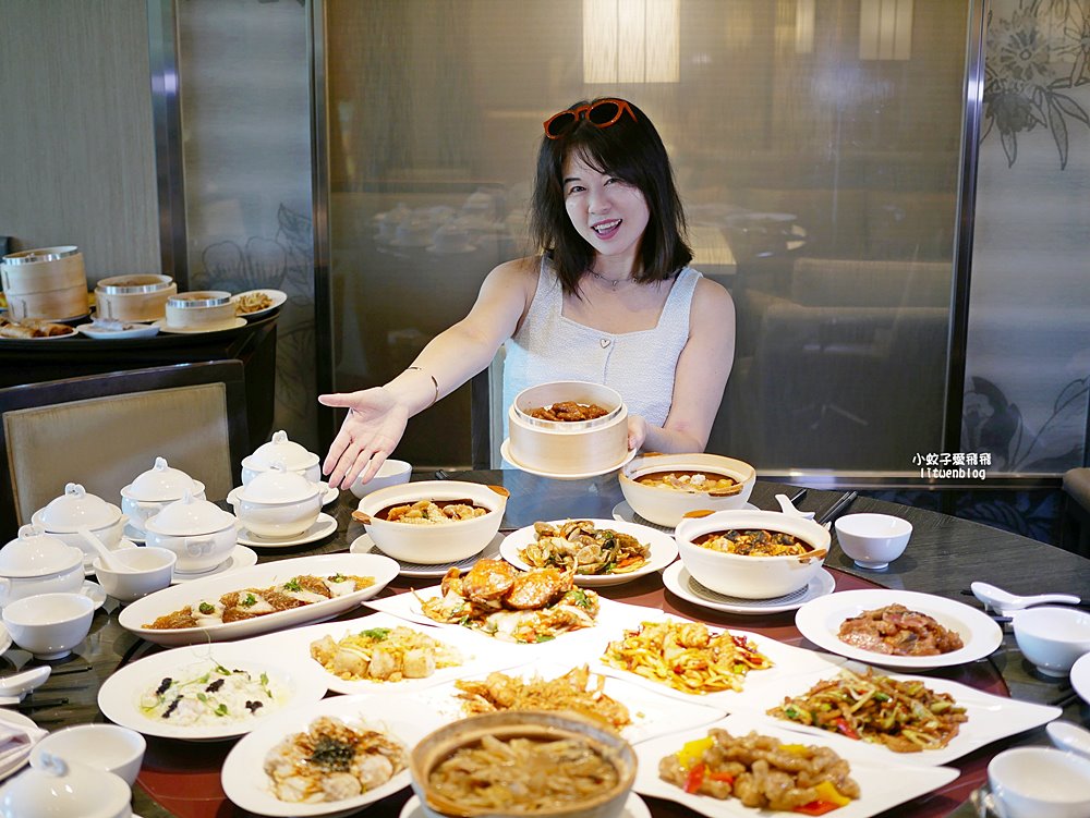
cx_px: 545
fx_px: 1575
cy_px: 409
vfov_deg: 29.1
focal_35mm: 50
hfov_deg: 38.2
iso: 200
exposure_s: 1/125
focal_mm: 25
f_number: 1.8
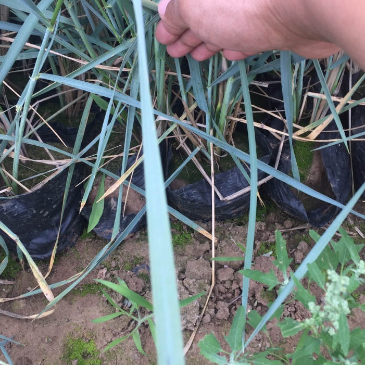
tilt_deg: -54.6
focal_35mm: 39
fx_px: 465
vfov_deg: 42.8
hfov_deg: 42.8
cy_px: 168
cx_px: 168
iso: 32
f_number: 2.2
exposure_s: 1/100
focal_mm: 4.15
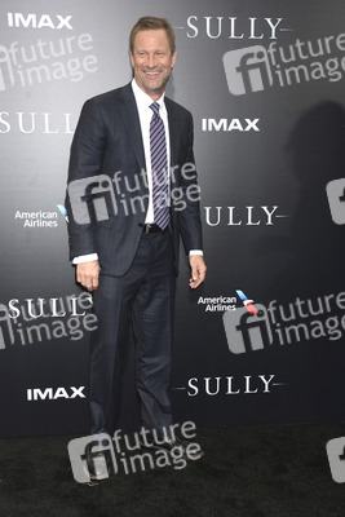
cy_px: 258
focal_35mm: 44
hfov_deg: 30.5
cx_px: 172
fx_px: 632
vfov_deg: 44.5
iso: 640
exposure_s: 1/250
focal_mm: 44
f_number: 6.3
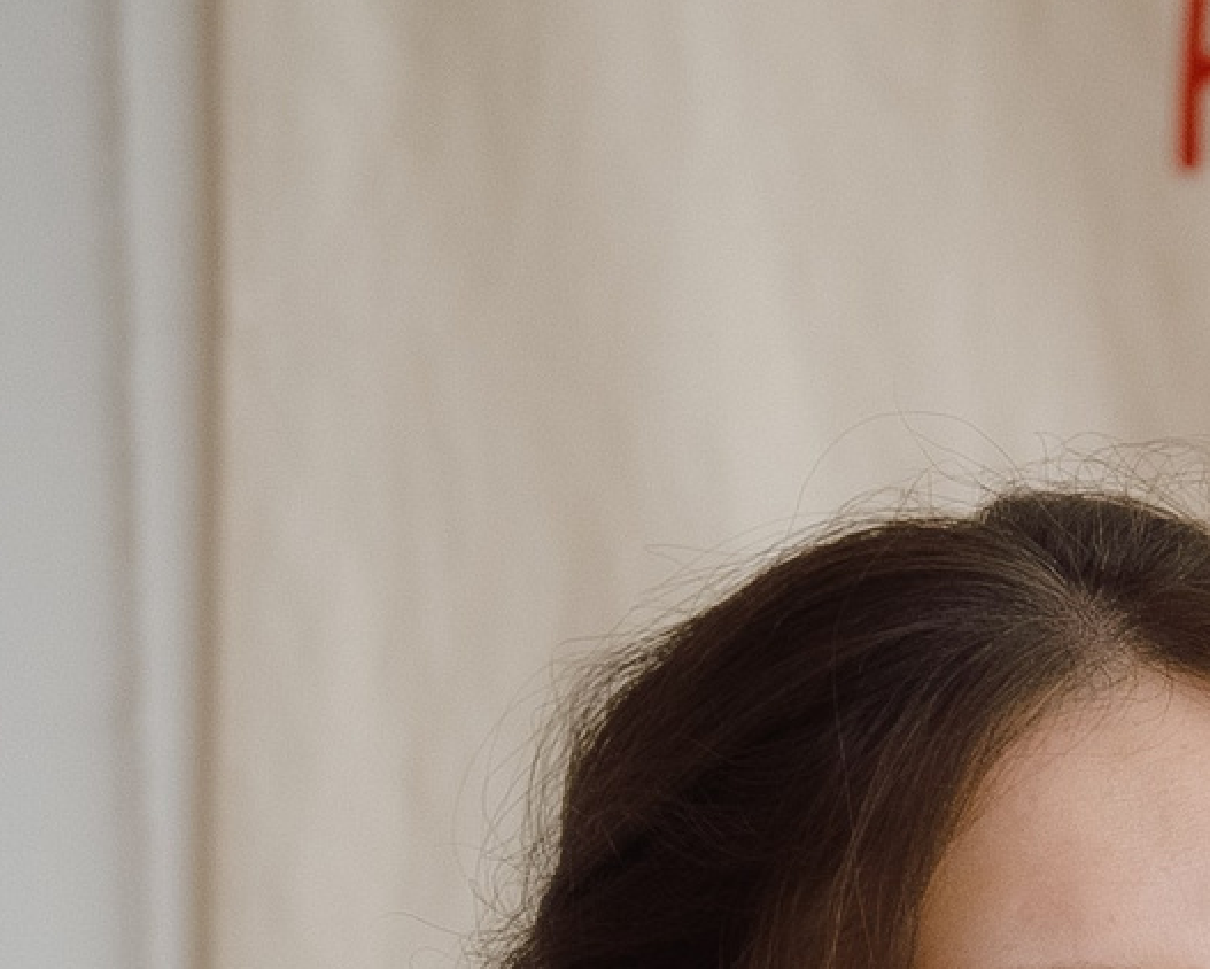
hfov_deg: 5.6
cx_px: 2188
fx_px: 12252
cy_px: 1468
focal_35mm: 342
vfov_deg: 4.5
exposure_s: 1/320
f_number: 2.8
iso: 1000
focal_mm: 75
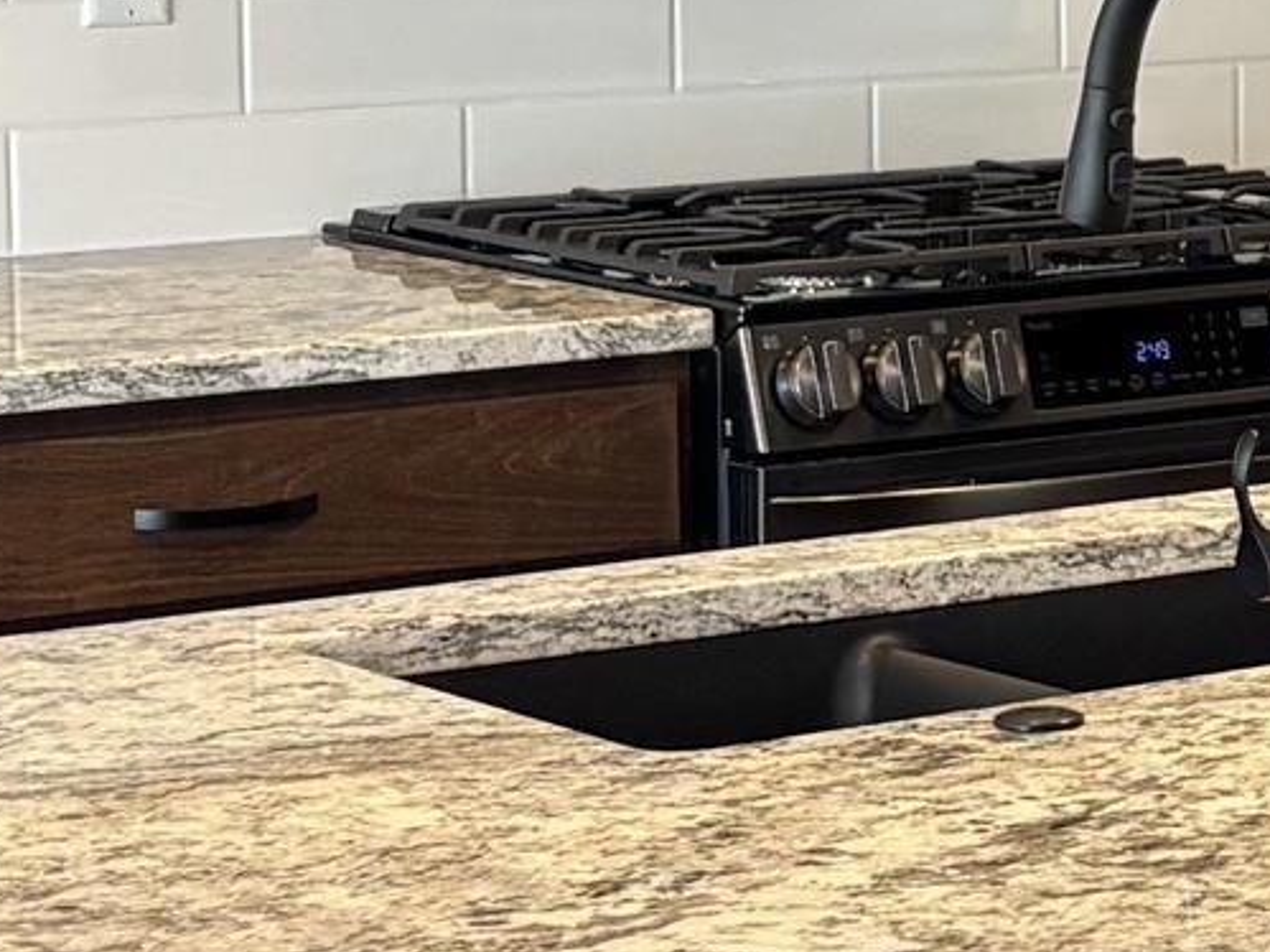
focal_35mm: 160
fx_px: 5869
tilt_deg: -5.8
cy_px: 229
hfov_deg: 11.8
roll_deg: -0.8
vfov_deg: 9.3
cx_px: 1957
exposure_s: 1/60
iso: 160
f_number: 1.6
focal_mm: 5.96
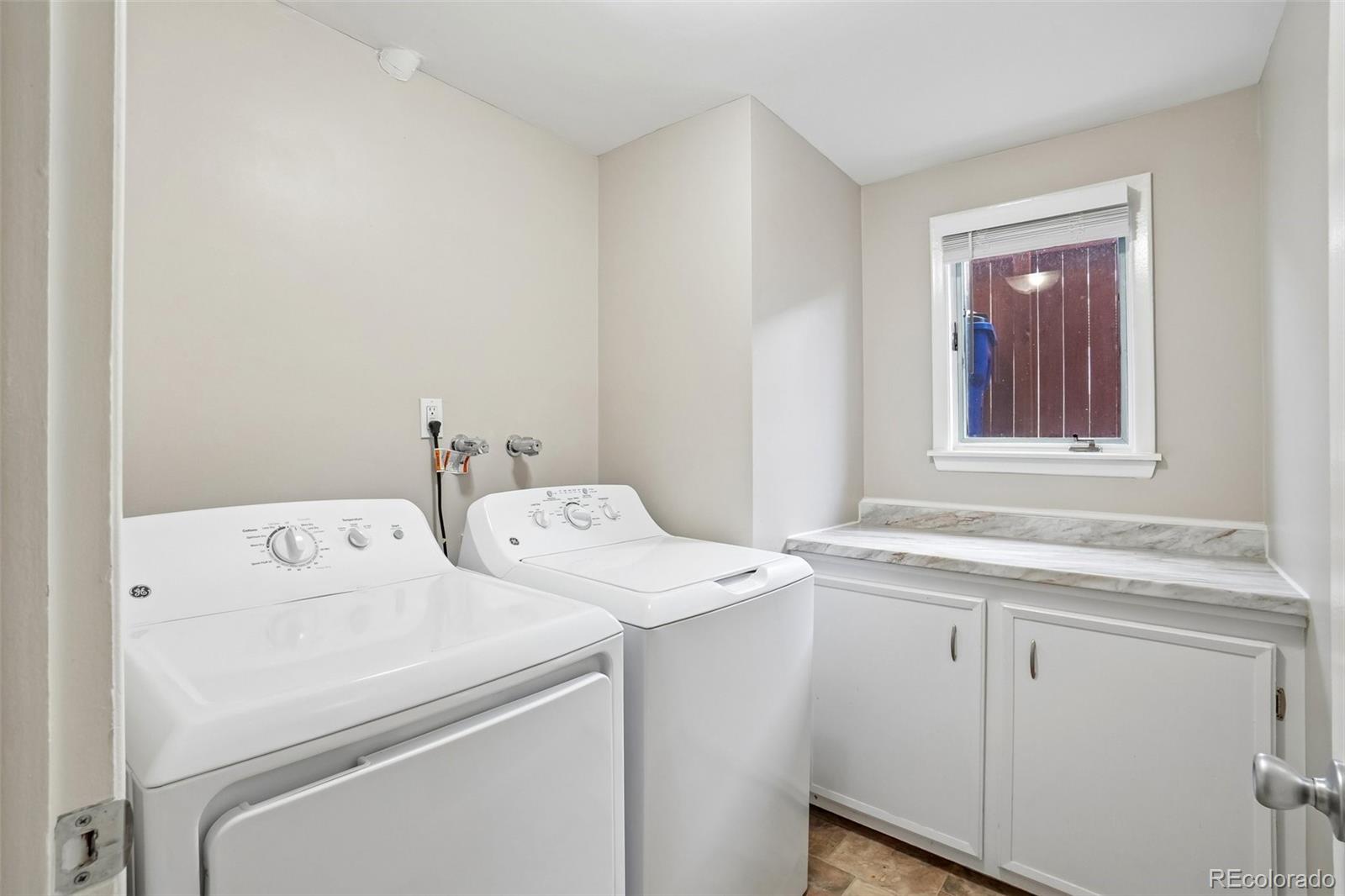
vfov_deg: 77.3
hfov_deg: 100.4
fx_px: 560
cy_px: 448
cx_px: 672
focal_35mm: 15
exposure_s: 1/15
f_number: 8
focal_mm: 10
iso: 400
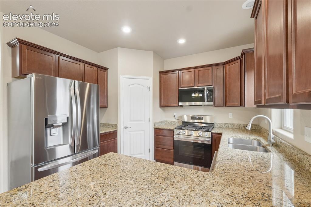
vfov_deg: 77.3
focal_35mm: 15
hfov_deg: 100.4
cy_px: 104
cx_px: 156
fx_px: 130
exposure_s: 1/25
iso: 800
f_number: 8
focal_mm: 10
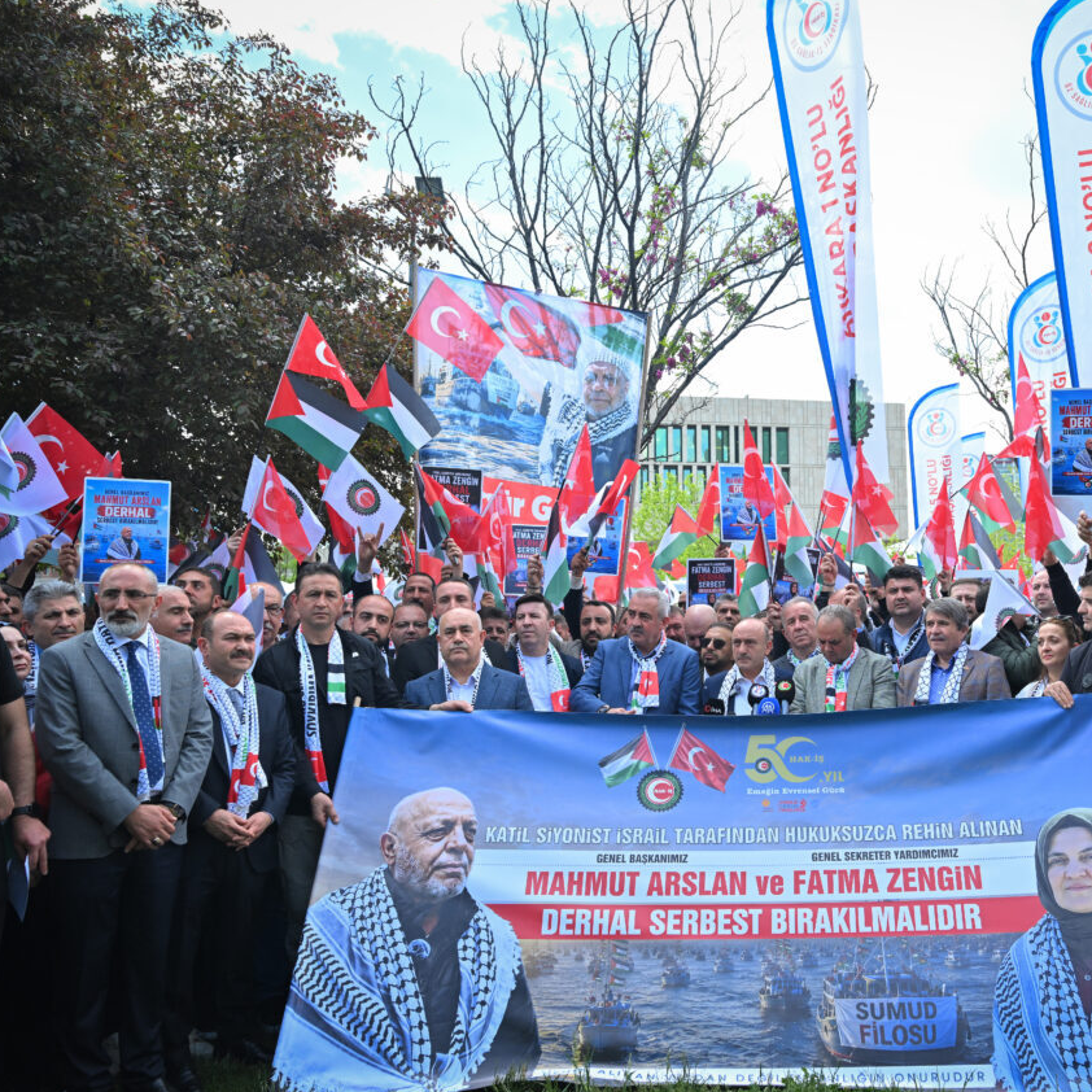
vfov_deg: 52.5
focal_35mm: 31
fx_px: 1106
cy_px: 548
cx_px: 761
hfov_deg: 51.2
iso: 500
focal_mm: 24
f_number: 4
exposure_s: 1/1600
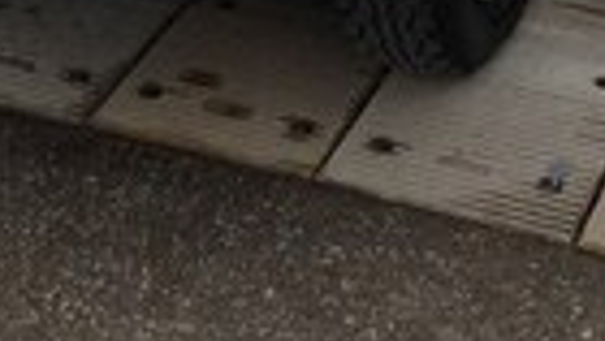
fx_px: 2039
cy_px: -514
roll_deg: +0.2
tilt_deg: -12.1
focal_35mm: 127
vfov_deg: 8.6
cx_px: 389
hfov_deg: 16.8
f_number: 2.4
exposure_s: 1/287
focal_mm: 4.12
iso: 50
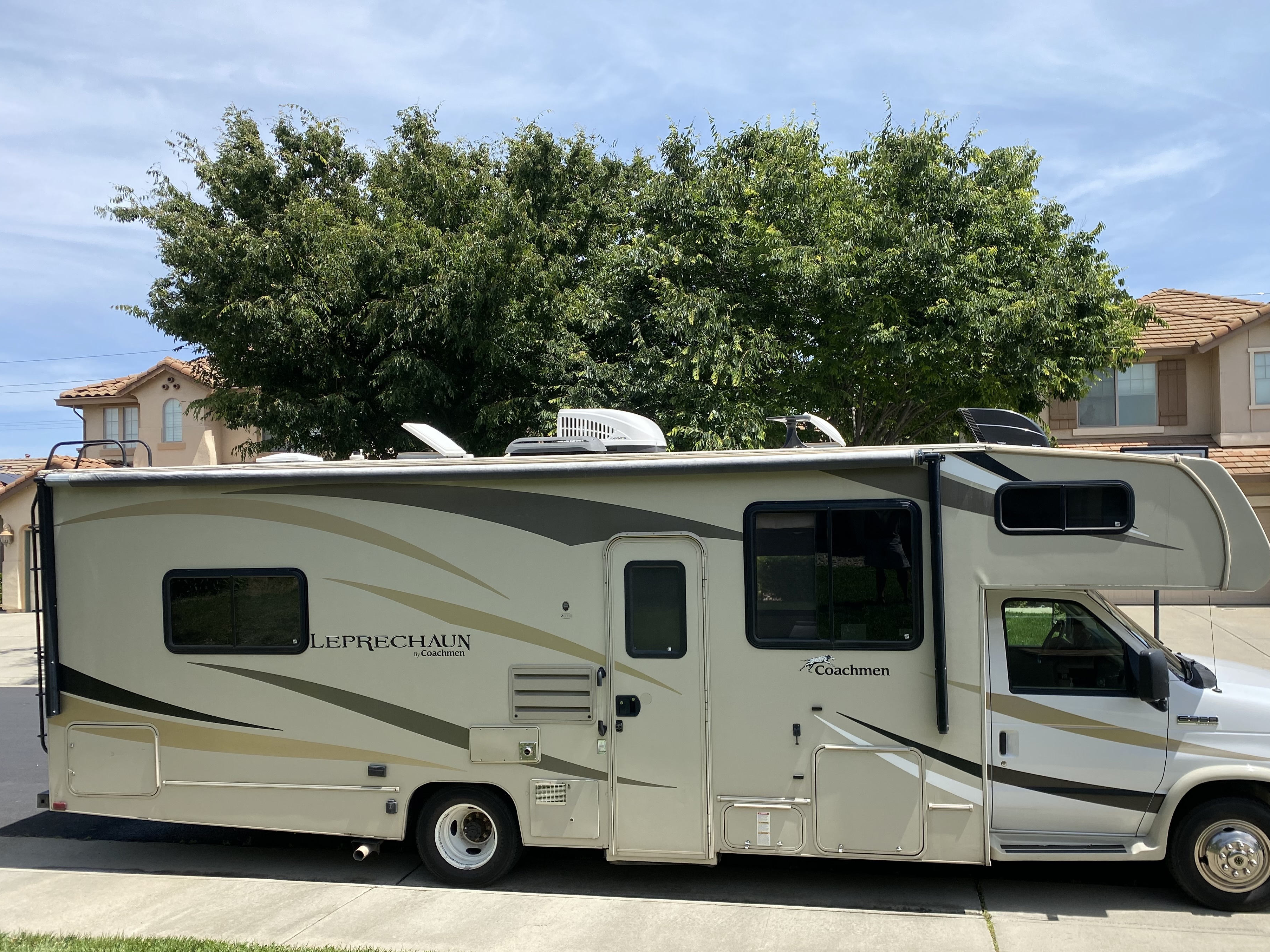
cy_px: 525
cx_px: 671
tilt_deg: +0.7
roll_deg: +1.4
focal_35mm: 29
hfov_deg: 61.6
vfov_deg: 48.1
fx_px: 1064
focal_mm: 4.25
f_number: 1.8
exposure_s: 1/2066
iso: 32
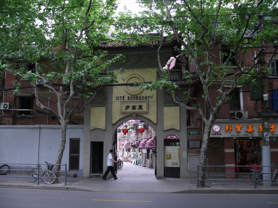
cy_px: 104
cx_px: 139
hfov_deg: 52.6
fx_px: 281
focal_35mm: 35
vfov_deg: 40.7
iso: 100
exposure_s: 1/50
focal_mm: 7.4
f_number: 2.8
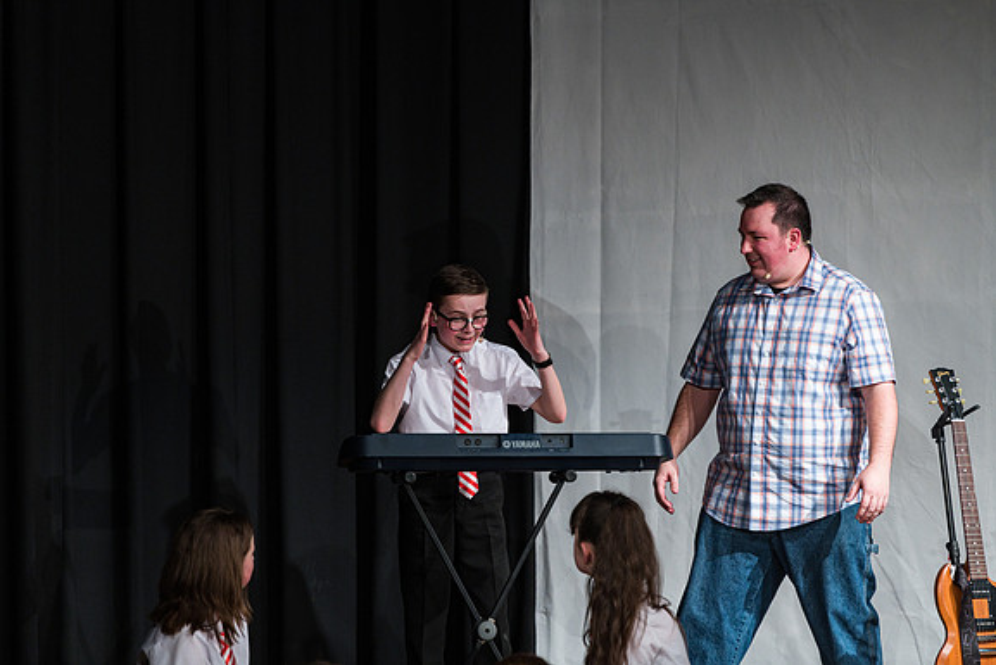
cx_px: 499
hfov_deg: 10.2
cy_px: 332
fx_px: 5562
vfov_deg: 6.8
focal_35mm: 201
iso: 1250
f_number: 4
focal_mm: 200
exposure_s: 1/160
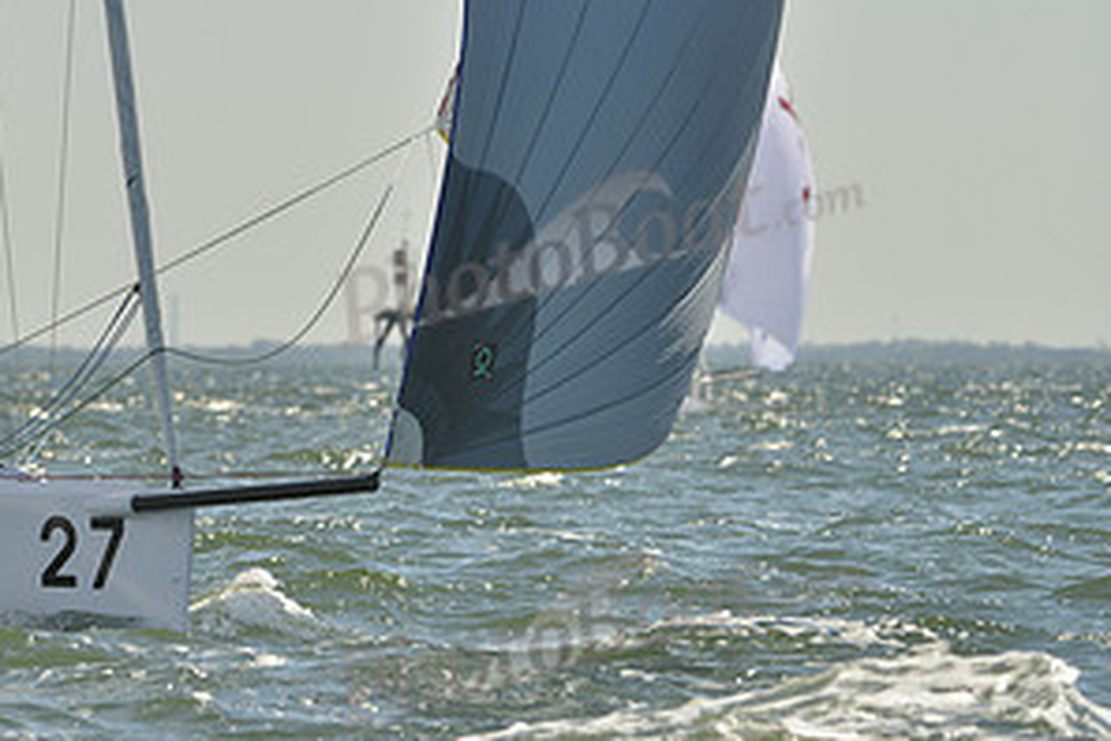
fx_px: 15059
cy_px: 107
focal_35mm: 488
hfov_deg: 4.2
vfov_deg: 2.8
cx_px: 146
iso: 280
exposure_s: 1/1250
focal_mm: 250
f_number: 7.1
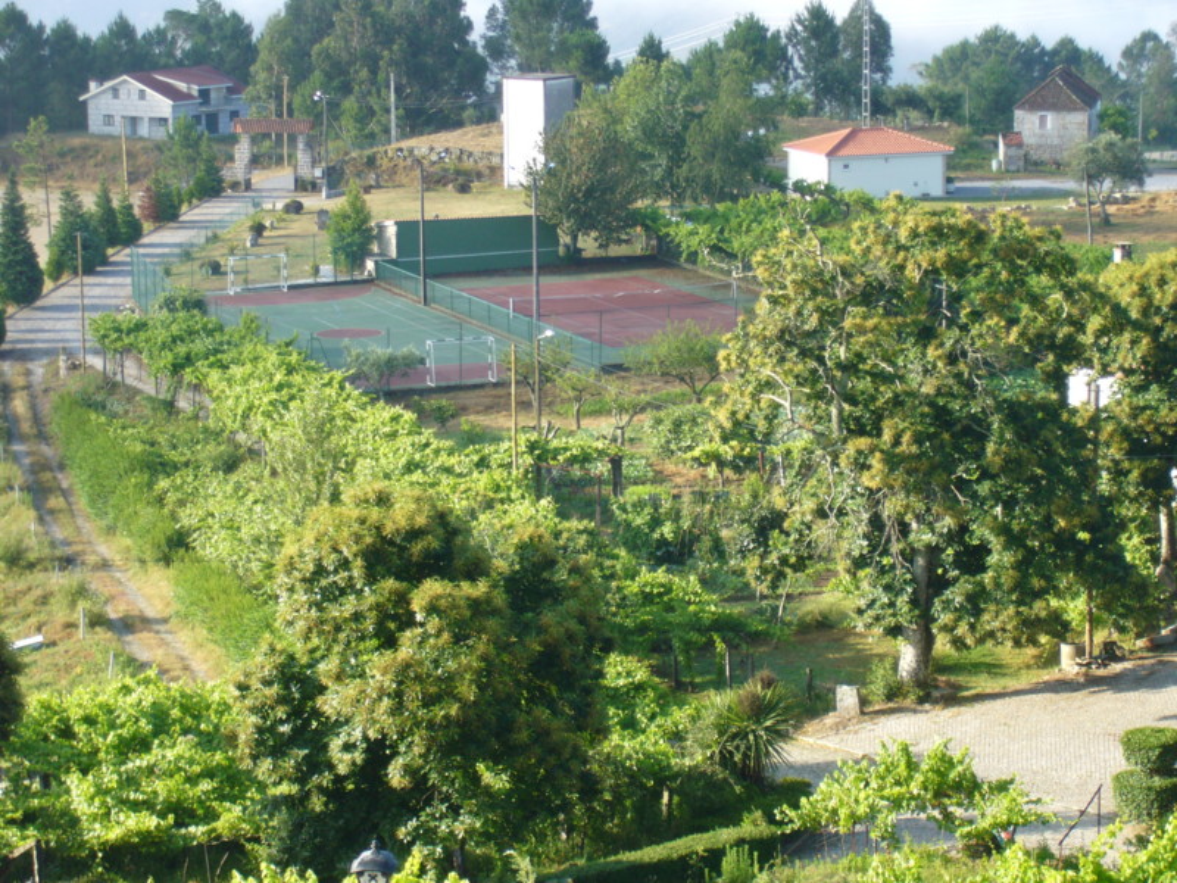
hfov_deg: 18.7
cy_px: 442
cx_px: 588
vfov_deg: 14.1
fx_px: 3570
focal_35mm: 105
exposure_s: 1/125
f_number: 5
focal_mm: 17.4
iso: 100
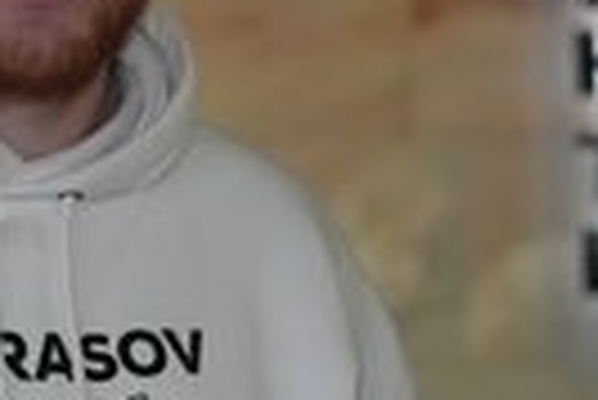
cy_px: 29
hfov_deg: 11.3
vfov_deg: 7.6
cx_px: 22
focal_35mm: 181
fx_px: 3010
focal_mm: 60
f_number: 3.2
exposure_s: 1/160
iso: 12800
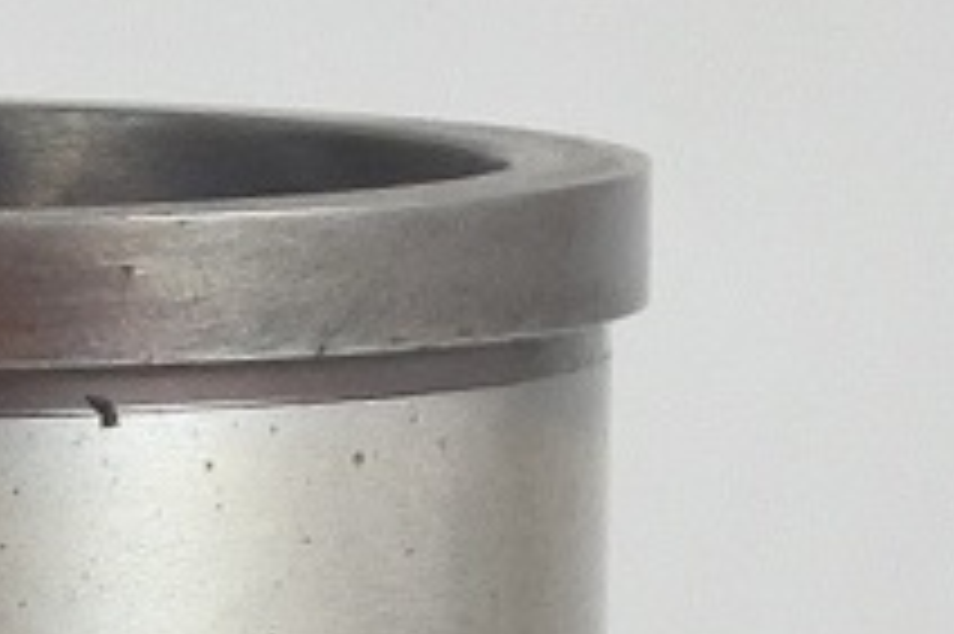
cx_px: -1406
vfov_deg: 3.3
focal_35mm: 413
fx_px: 10936
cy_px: 1828
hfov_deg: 4.9
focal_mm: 21.4
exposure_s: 1/125
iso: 560
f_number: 4.8
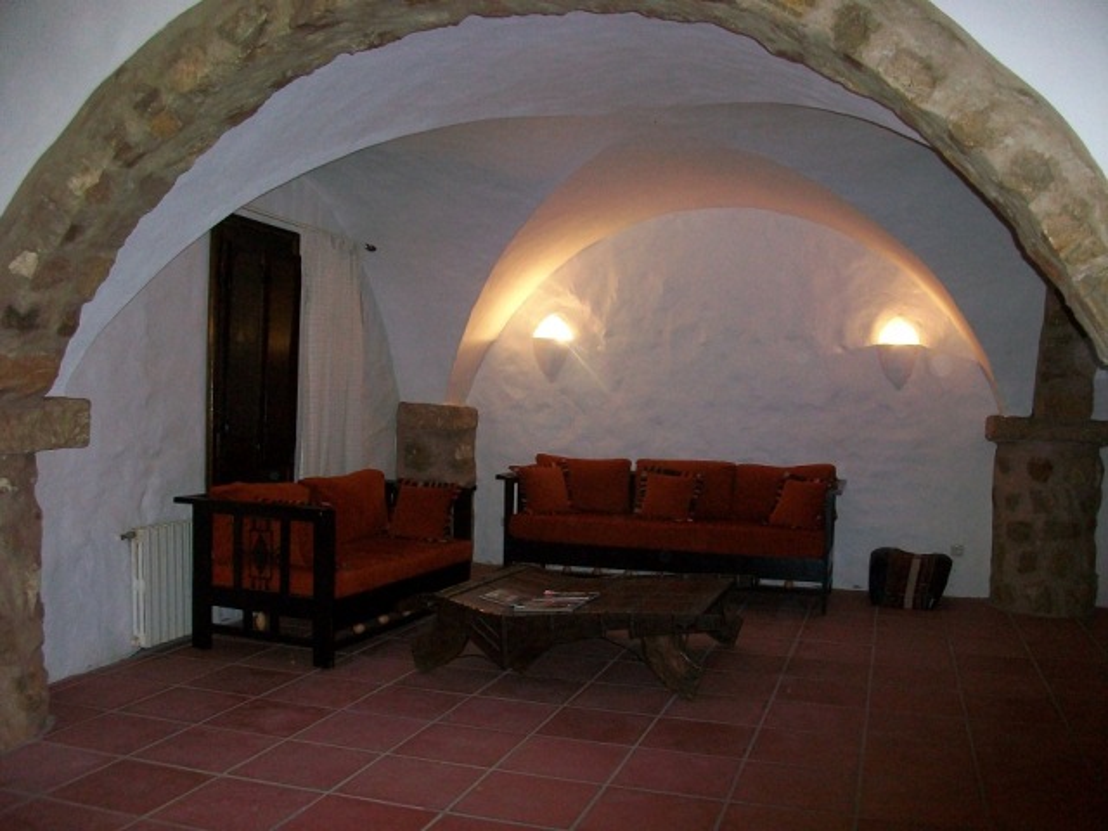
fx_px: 1024
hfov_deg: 56.8
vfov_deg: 44.2
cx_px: 554
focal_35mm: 32
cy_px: 416
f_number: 2.8
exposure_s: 1/60
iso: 160
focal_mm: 5.7
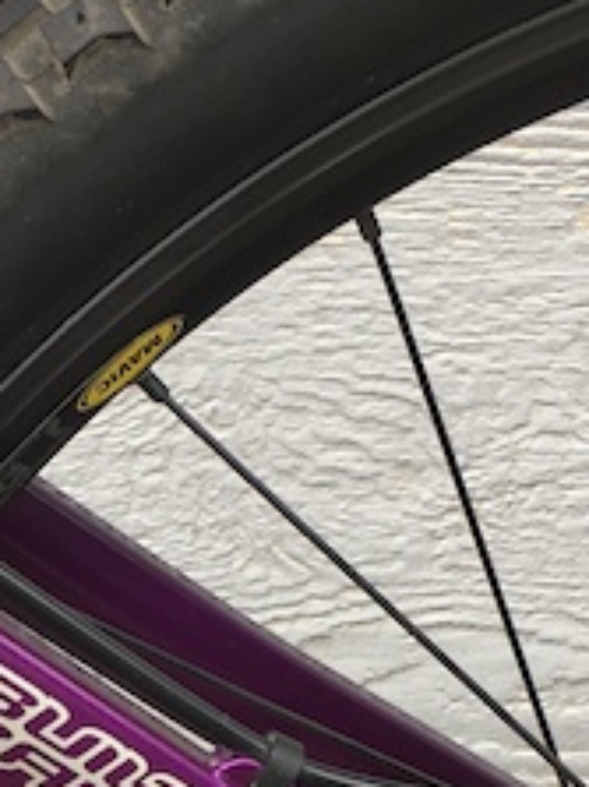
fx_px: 2362
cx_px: -18
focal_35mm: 104
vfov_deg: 18.1
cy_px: 911
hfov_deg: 14.0
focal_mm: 4.15
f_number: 2.2
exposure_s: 1/60
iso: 25
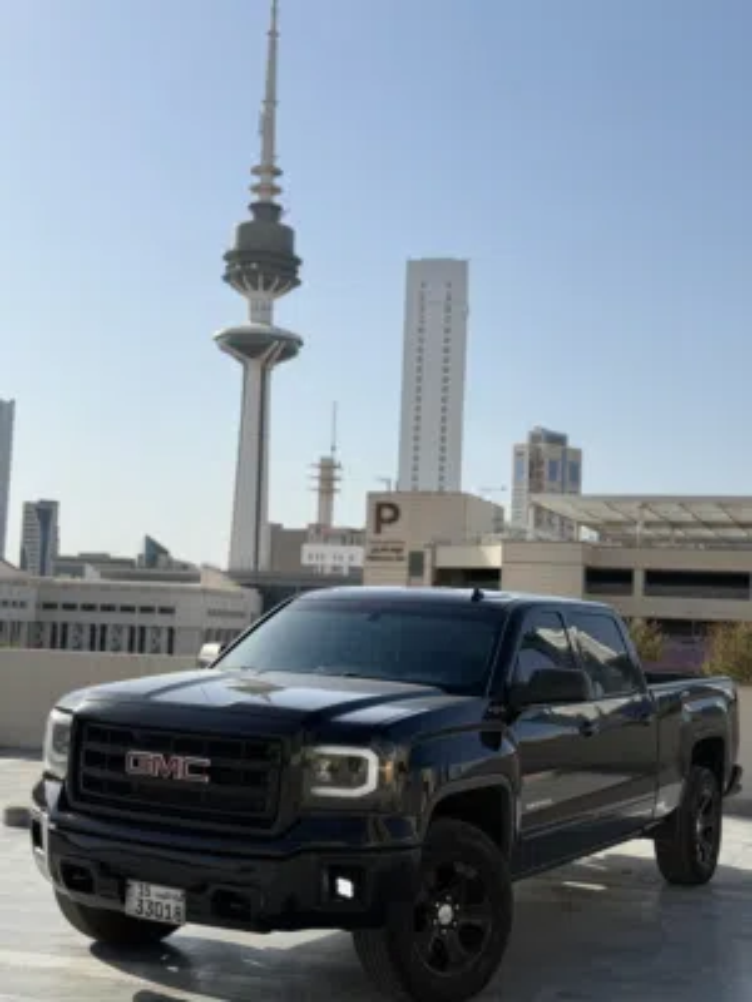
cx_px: 376
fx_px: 1390
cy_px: 501
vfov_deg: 39.7
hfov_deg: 30.3
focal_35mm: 48
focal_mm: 6.76
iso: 64
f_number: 1.78
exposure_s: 1/8772
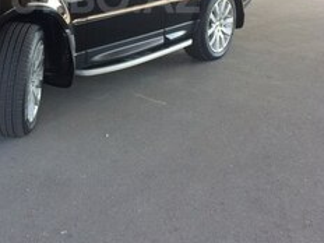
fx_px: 580
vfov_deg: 22.7
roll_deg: +0.7
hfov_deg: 30.8
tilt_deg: -10.3
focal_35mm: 62
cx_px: 92
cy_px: -3
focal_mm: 4.15
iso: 32
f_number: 2.2
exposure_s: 1/114
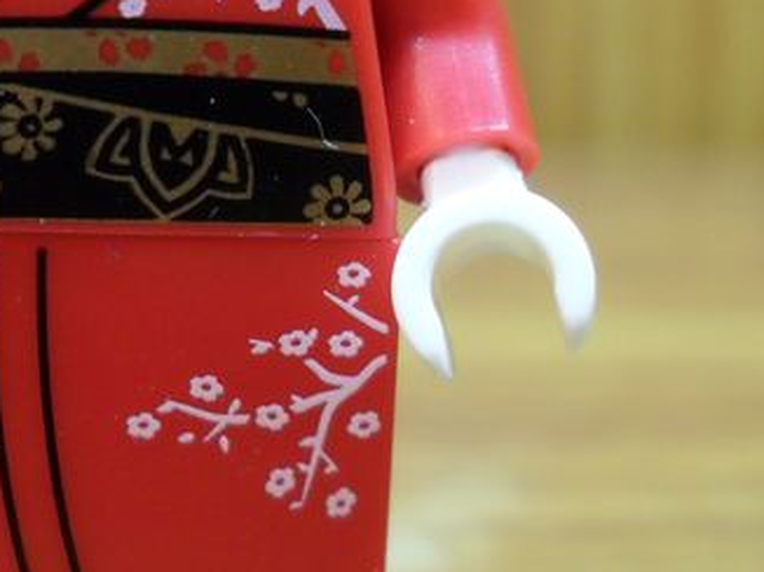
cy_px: 284
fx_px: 1897
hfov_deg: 22.3
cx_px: 96
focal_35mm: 86
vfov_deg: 17.1
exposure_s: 1/20
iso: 200
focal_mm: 6.2
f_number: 2.8
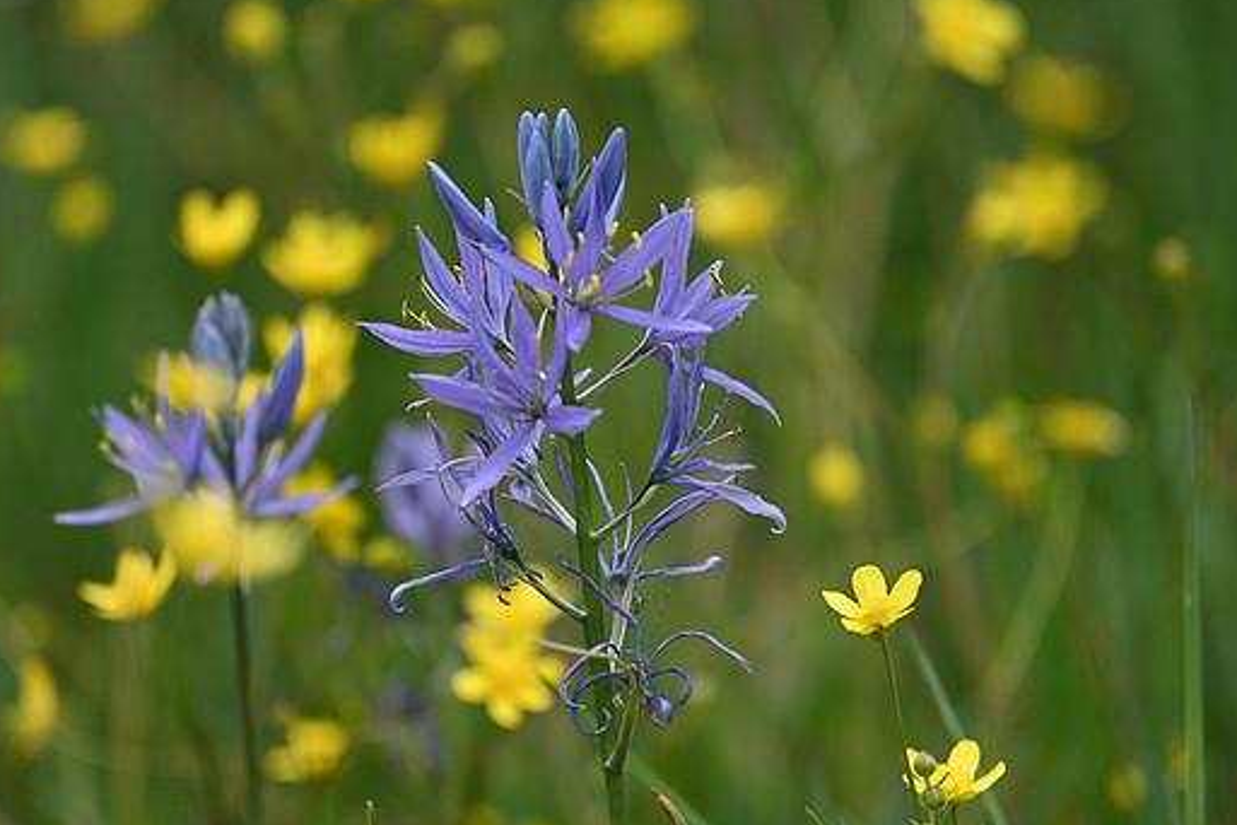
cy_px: 411
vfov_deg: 1.5
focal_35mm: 904
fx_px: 31060
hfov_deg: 2.3
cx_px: 559
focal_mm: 800
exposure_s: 1/800
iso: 450
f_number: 6.3
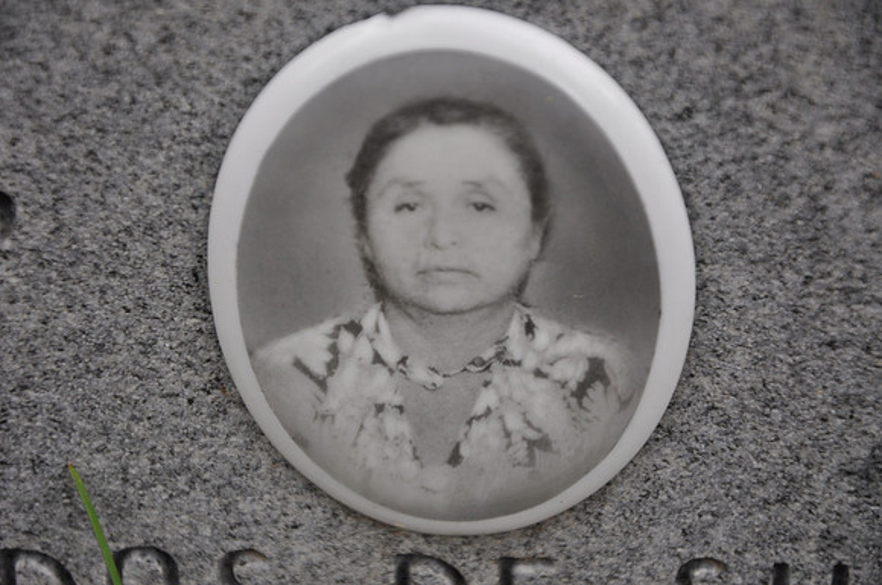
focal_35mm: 158
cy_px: 292
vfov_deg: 8.7
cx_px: 441
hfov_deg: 13.1
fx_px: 3853
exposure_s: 1/80
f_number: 5.6
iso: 400
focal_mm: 105
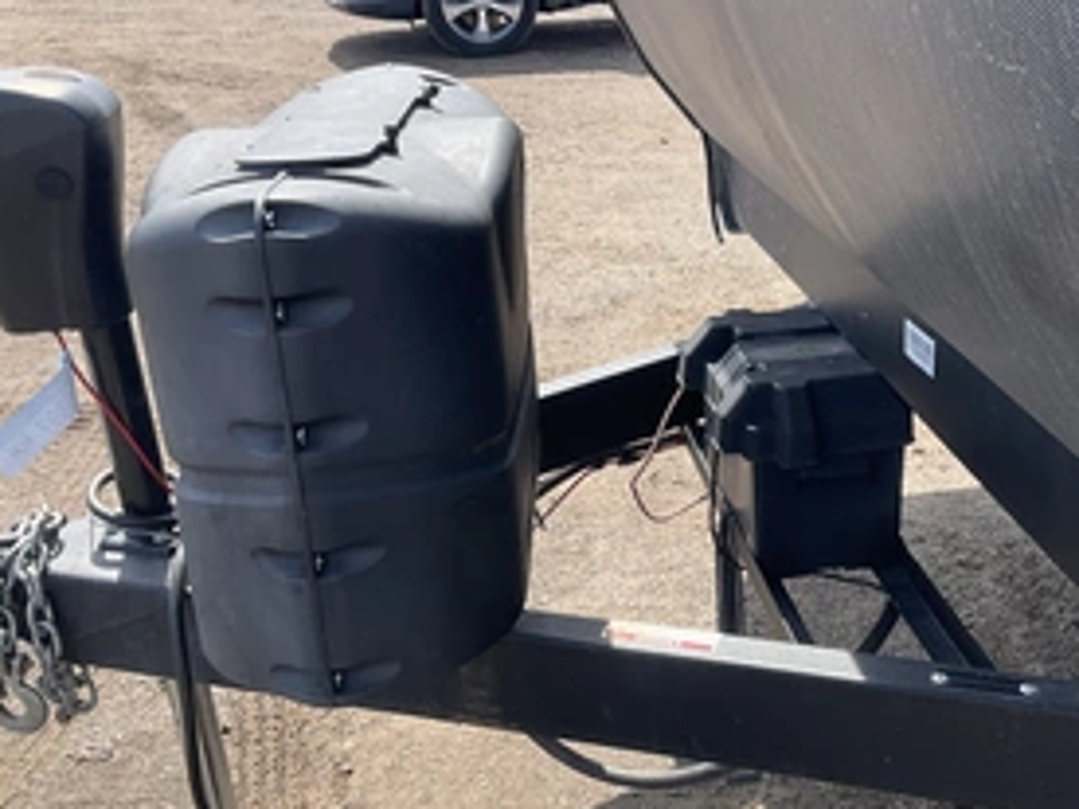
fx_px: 1309
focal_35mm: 42
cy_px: 352
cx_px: 629
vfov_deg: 34.3
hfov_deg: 44.6
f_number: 1.8
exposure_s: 1/551
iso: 25
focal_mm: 3
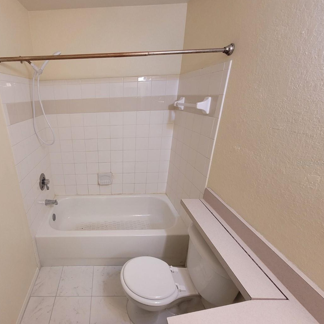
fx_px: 169
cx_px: 101
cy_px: 163
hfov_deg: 83.6
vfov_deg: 87.4
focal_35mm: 16
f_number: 2.2
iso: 250
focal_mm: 1.74
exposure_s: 1/60
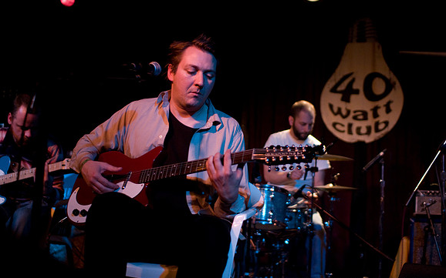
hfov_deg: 43.5
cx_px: 223
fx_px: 559
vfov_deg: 28.0
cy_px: 142
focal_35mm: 46
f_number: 1.4
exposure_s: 1/125
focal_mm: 30
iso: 800
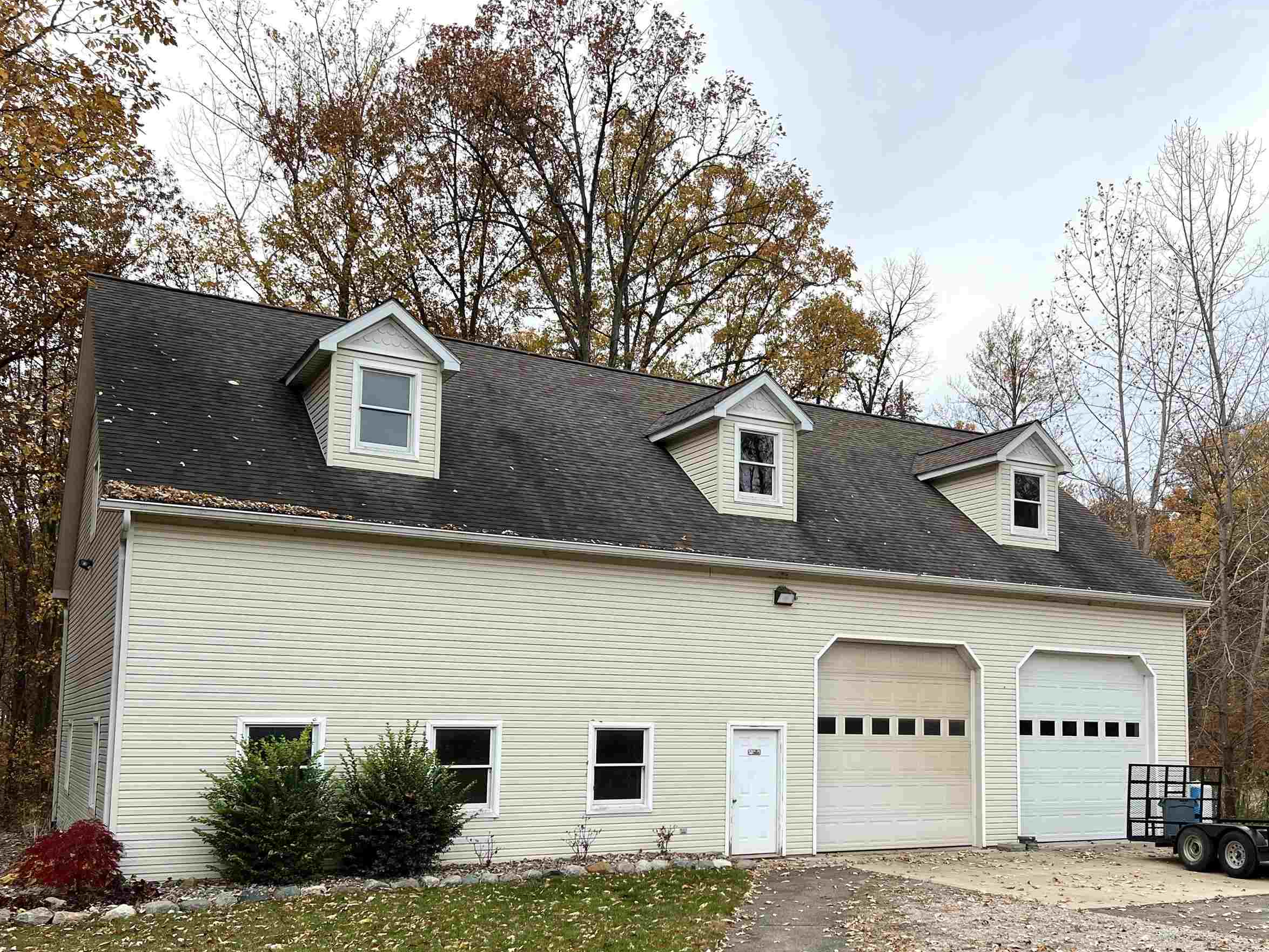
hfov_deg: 53.7
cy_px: 611
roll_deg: -0.8
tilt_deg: +4.7
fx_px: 1246
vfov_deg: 41.4
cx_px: 743
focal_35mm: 34
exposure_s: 1/1431
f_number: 1.5
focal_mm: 5.7
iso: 50
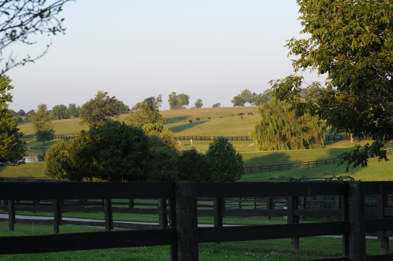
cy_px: 130
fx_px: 899
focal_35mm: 82
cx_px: 196
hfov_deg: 24.7
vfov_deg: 16.5
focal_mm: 55
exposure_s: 1/200
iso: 320
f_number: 7.1
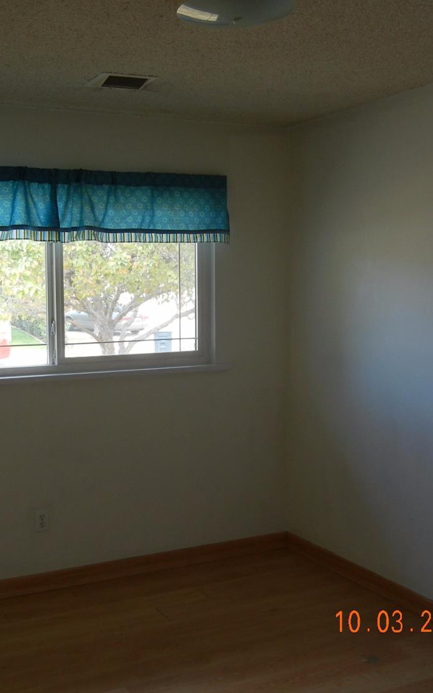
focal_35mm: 43
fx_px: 812
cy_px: 344
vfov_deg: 46.2
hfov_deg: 29.7
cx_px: 153
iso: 160
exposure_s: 1/33.6
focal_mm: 5.4
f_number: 3.5
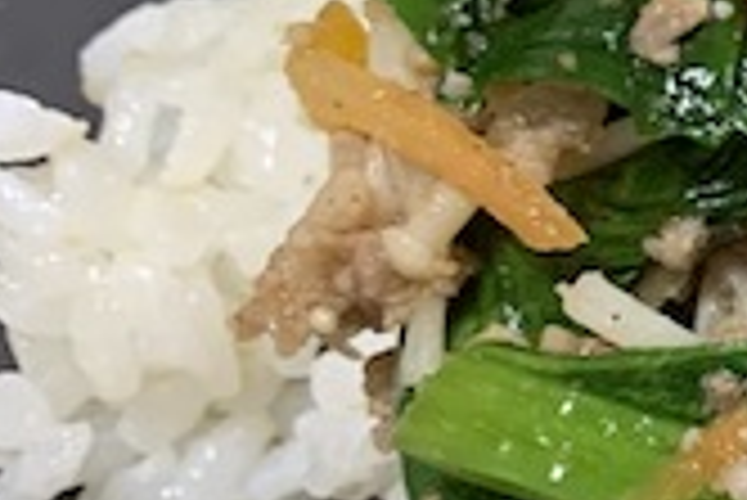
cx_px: 1778
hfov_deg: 12.5
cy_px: 86
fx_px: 2700
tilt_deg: -58.7
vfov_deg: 10.5
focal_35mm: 130
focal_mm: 4.25
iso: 125
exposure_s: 1/60
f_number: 1.8
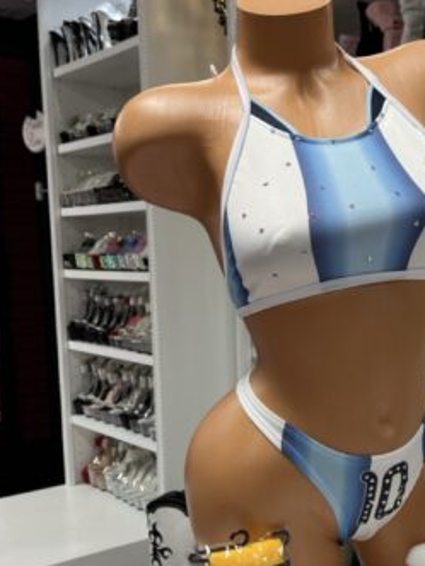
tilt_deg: -8.2
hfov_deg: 29.9
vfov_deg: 40.1
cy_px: 358
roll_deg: +0.3
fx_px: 769
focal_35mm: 47
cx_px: 364
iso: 64
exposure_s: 1/60
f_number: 1.6
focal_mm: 5.1
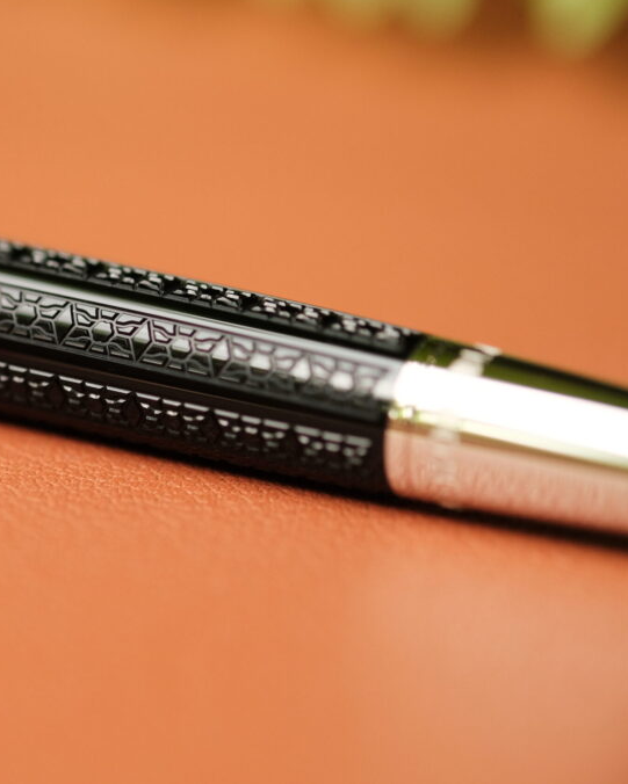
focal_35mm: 128
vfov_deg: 15.0
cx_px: 45
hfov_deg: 12.0
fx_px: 2973
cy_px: 389
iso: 1000
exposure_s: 1/640
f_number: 2.8
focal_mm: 60
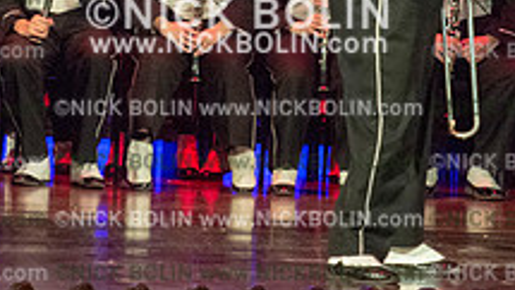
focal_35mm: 620
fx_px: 8468
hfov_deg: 3.5
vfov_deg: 2.0
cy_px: -60
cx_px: 237
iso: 8000
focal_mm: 220
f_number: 5.6
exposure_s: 1/320
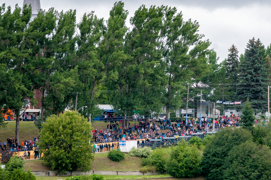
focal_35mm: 212
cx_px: 147
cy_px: 84
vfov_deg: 6.5
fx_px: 1593
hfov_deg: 9.7
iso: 200
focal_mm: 85
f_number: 9
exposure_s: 1/100
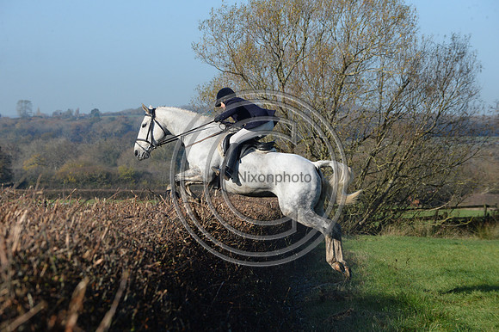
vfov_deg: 7.8
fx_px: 2424
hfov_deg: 11.8
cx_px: 250
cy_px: 166
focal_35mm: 175
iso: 1000
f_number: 9
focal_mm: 175
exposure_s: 1/1250
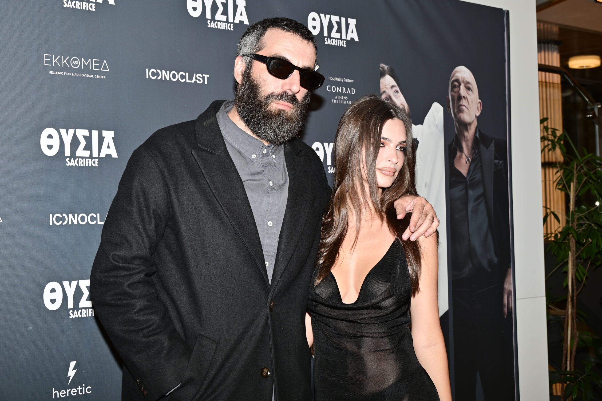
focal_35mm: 61
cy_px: 200
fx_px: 1019
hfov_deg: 32.9
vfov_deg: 22.2
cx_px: 301
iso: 200
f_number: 9
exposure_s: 1/100
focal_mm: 61
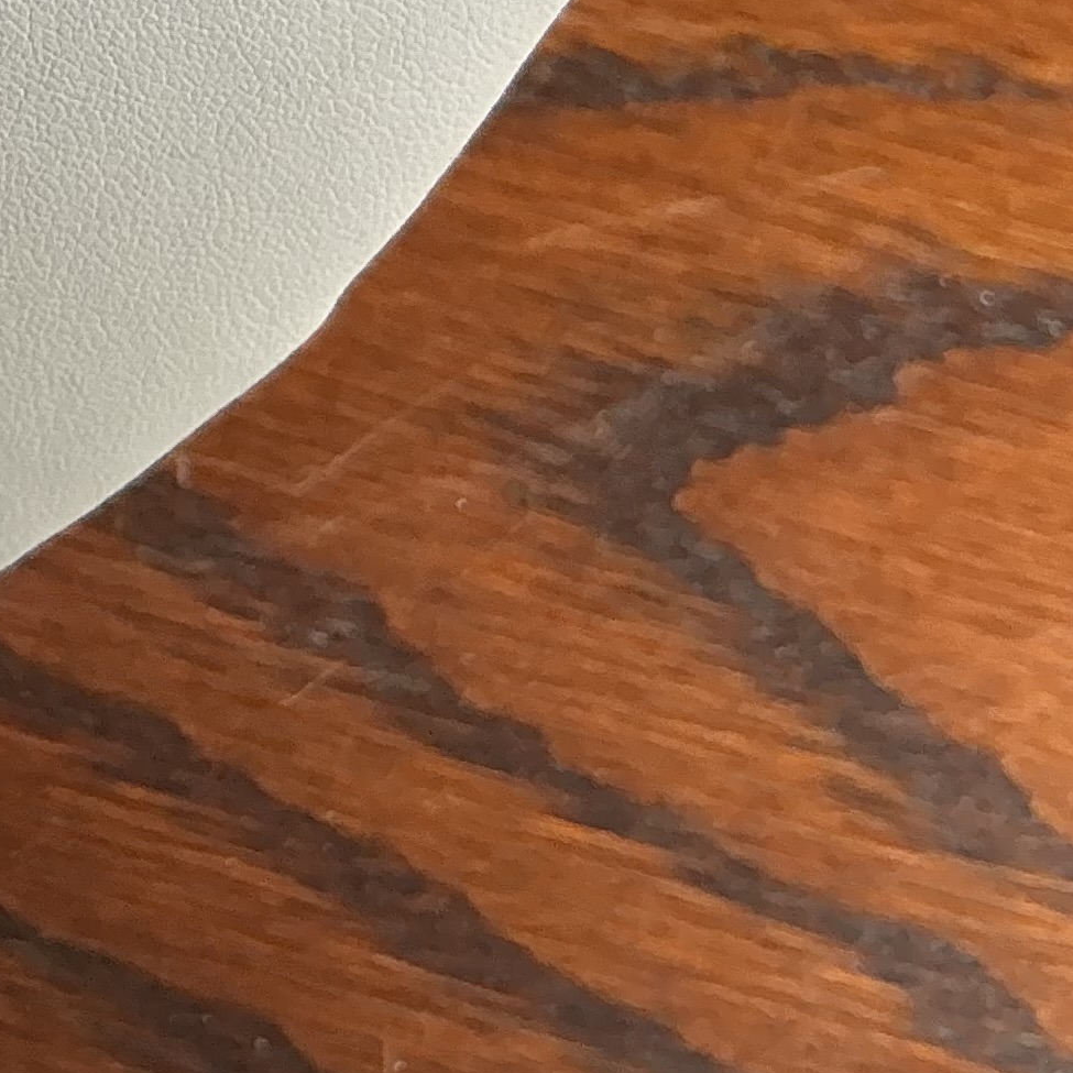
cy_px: -497
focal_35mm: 106
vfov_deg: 15.3
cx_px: -519
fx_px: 3717
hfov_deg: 15.2
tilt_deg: -56.5
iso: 16
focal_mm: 3
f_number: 1.8
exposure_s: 1/100
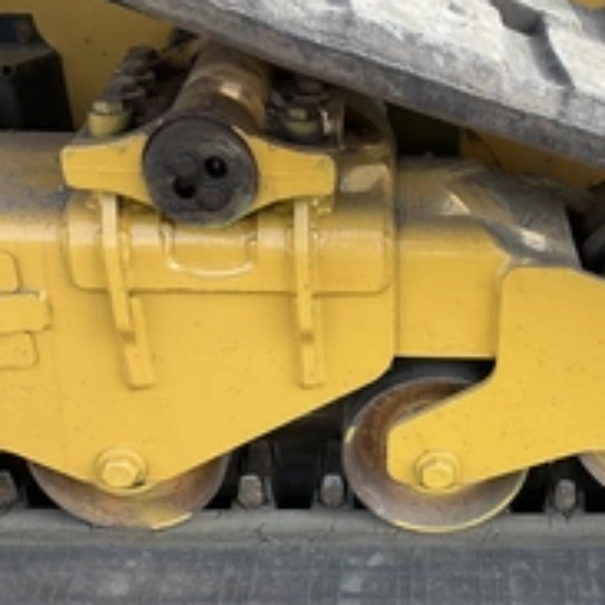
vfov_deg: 30.3
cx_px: 516
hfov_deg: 29.6
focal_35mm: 56
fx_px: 1107
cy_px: 420
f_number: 1.8
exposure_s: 1/208
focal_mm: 3
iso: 20
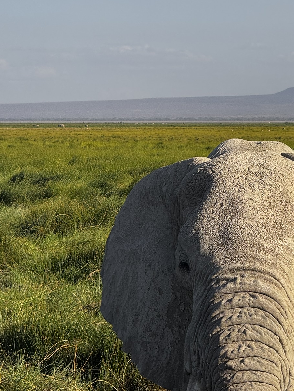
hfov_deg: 7.3
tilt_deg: -5.1
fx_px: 2310
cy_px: 296
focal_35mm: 204
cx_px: 228
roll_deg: -0.1
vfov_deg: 9.7
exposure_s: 1/1148
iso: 50
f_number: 2.8
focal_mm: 15.66
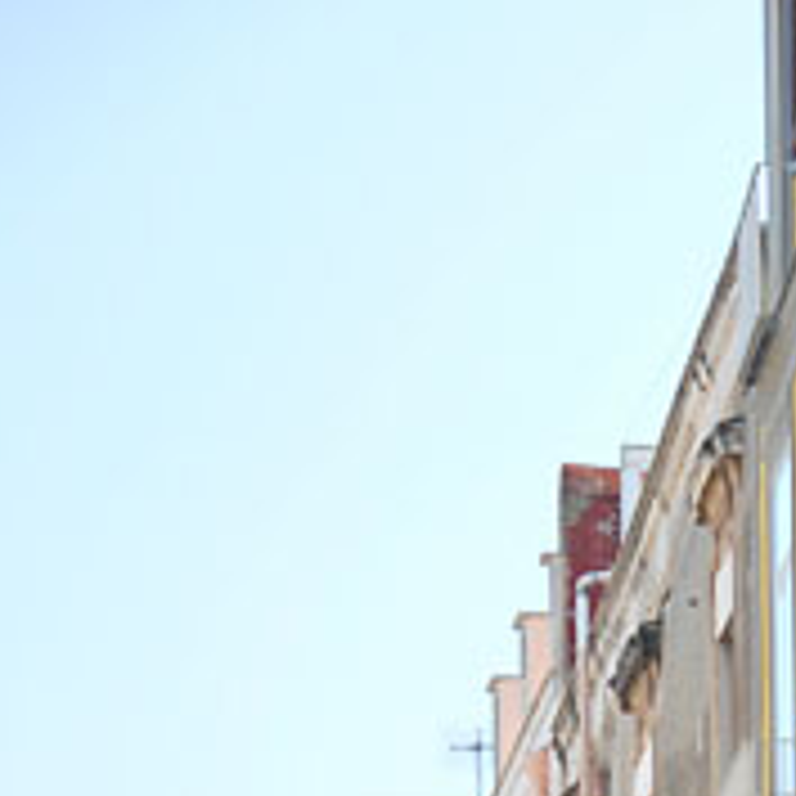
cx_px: 897
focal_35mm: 357
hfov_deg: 4.9
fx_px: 9288
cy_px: 1246
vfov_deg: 4.9
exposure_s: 1/80
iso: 100
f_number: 5
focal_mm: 80
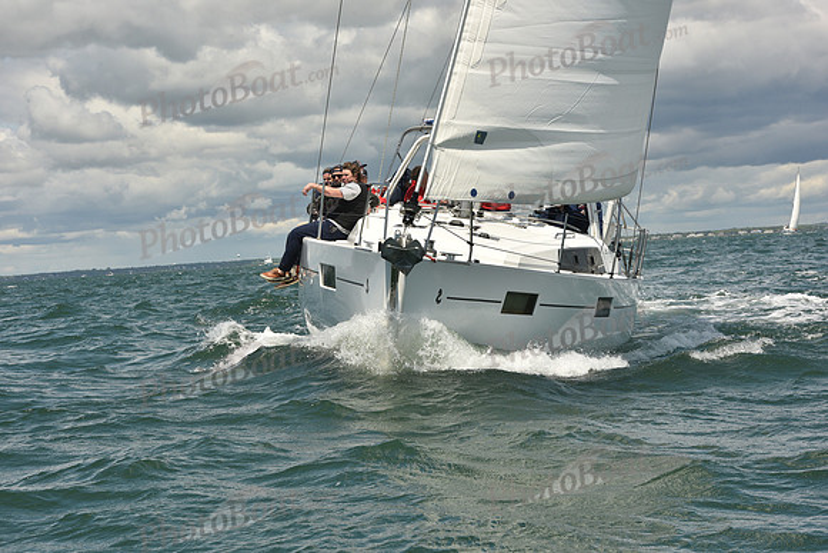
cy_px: 276
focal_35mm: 90
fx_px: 2070
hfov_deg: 22.6
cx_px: 414
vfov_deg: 15.2
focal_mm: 90
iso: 320
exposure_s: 1/800
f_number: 13
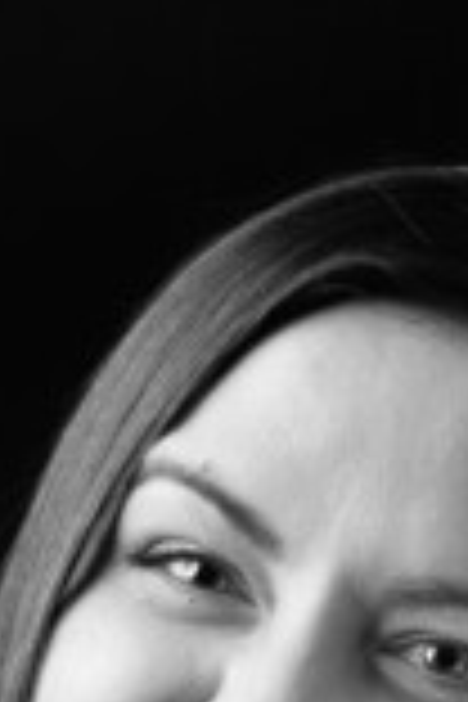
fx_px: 13473
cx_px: 112
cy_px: 2007
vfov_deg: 2.9
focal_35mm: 691
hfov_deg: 2.0
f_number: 8
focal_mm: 90
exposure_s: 1/160
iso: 400
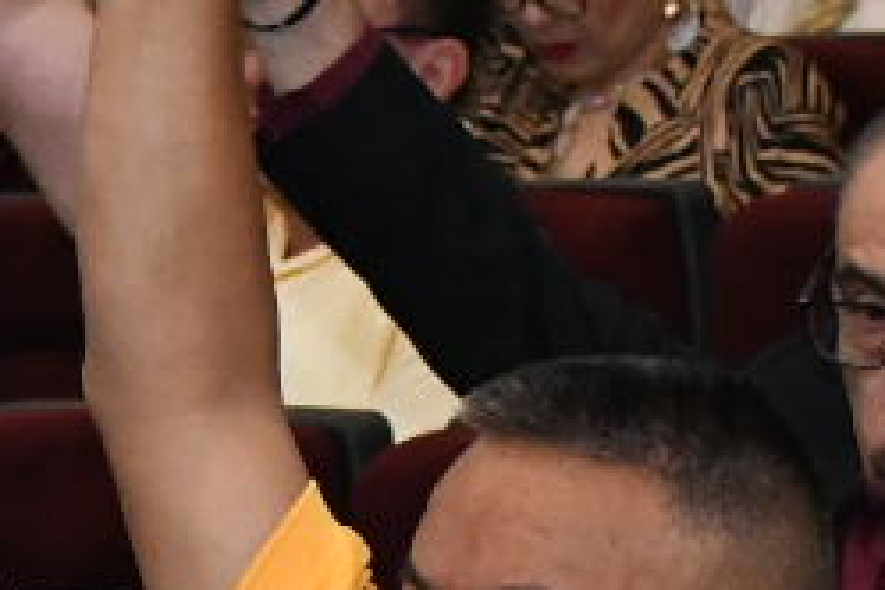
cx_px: -60
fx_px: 7669
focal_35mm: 312
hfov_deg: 6.6
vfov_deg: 4.4
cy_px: 810
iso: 4000
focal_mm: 32
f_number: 5.6
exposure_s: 1/125
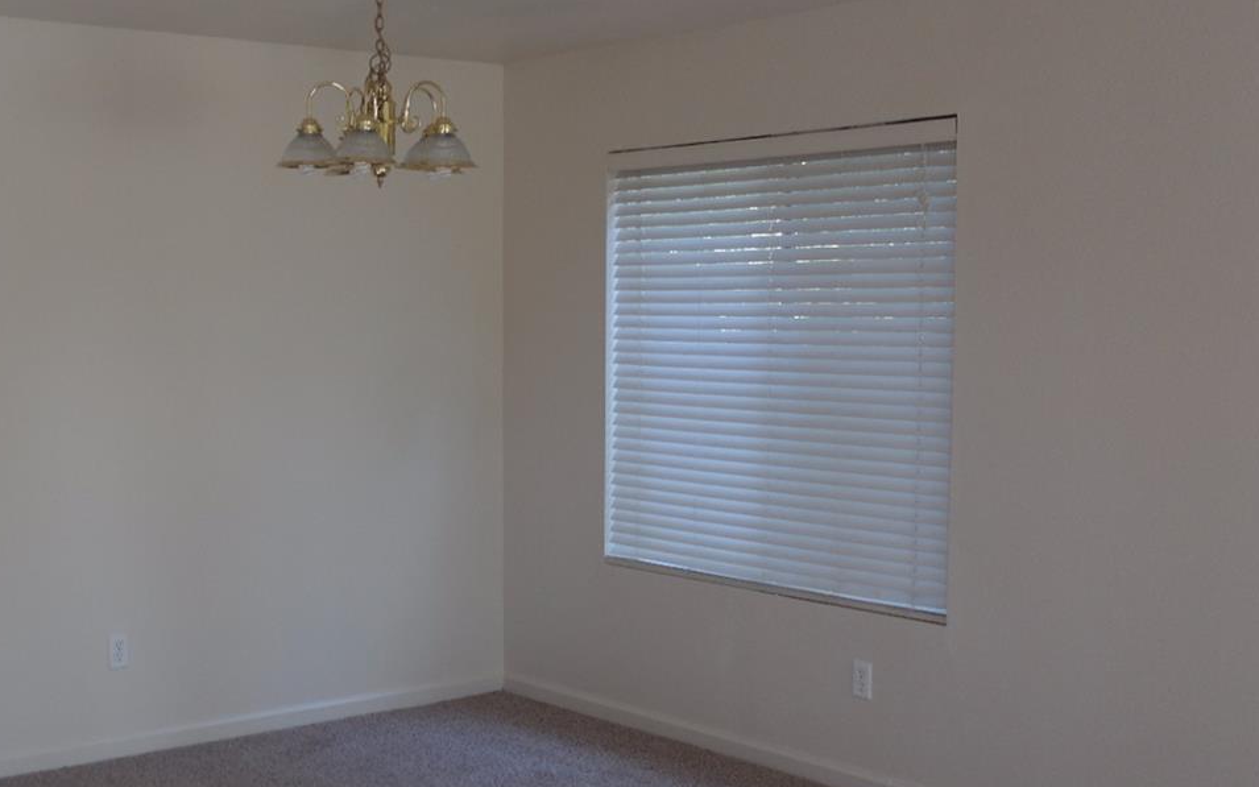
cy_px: 444
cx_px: 448
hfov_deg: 41.4
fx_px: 1647
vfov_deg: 26.9
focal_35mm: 48
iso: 200
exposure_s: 1/40
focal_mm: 20
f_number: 3.5
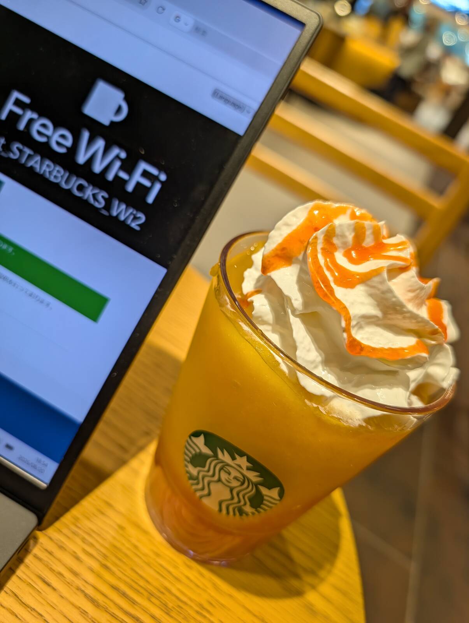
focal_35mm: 24
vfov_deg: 71.5
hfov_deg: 56.9
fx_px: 432
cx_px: 234
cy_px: 312
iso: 91
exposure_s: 1/115
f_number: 1.68
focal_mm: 6.9
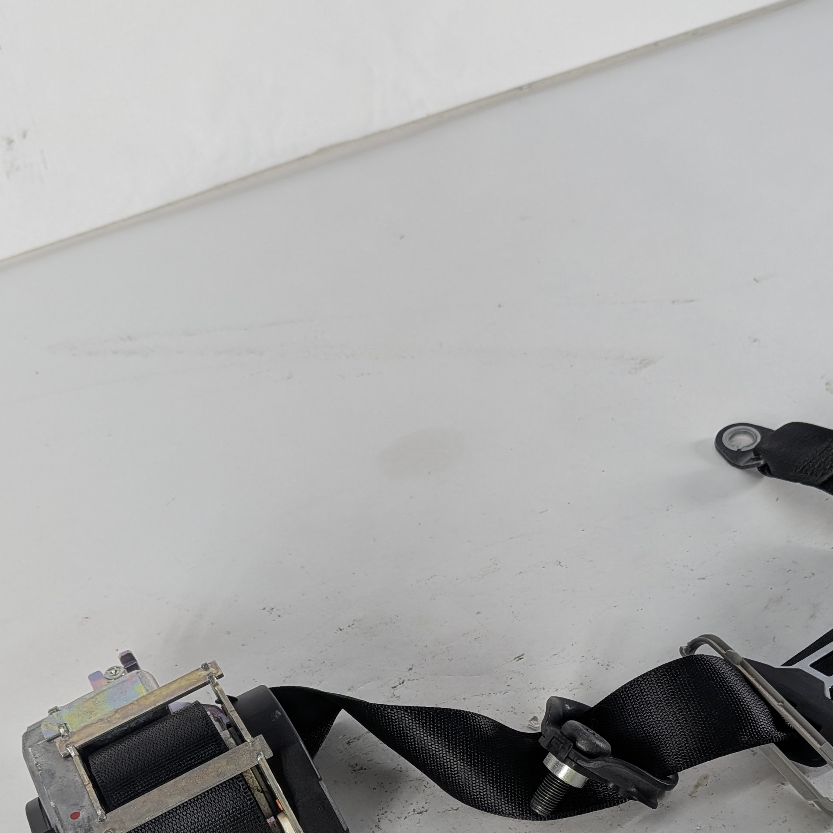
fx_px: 1198
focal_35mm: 44
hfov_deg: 38.3
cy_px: 751
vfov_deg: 36.0
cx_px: 468
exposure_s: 1/345
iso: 41
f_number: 1.7
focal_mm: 4.53
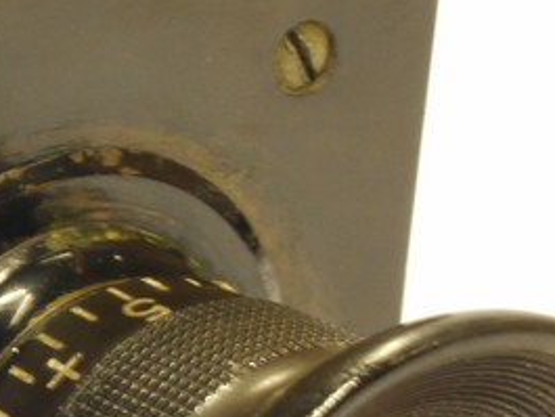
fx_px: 4363
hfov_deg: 7.1
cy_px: 356
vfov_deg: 5.5
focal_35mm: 272
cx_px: -498
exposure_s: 1/2.5
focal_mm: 30
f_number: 13
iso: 400
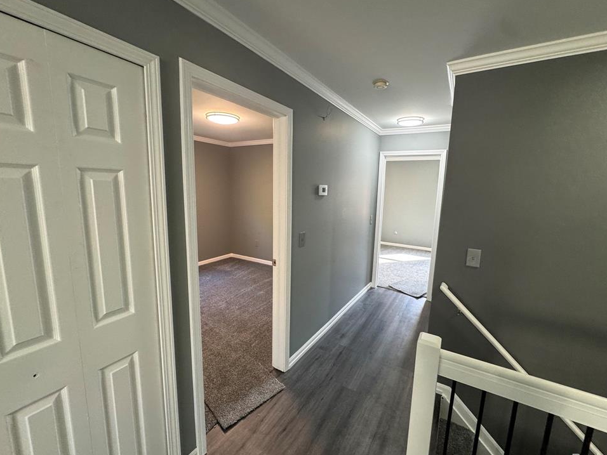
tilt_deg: -8.1
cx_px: 311
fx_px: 263
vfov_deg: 81.7
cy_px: 225
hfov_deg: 98.2
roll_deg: -1.5
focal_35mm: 15
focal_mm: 2.22
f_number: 2.2
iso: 200
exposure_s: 1/60
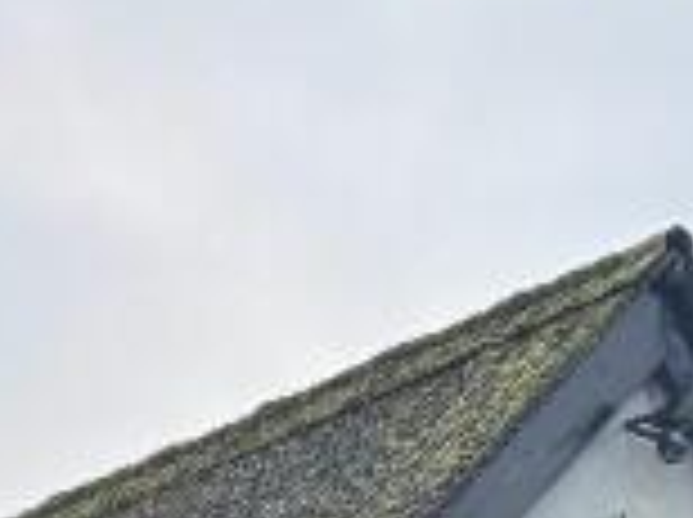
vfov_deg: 7.4
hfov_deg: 11.4
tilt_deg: +1.3
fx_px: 3458
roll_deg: -0.5
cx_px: 450
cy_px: 1604
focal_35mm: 173
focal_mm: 5.96
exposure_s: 1/343
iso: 50
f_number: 1.6
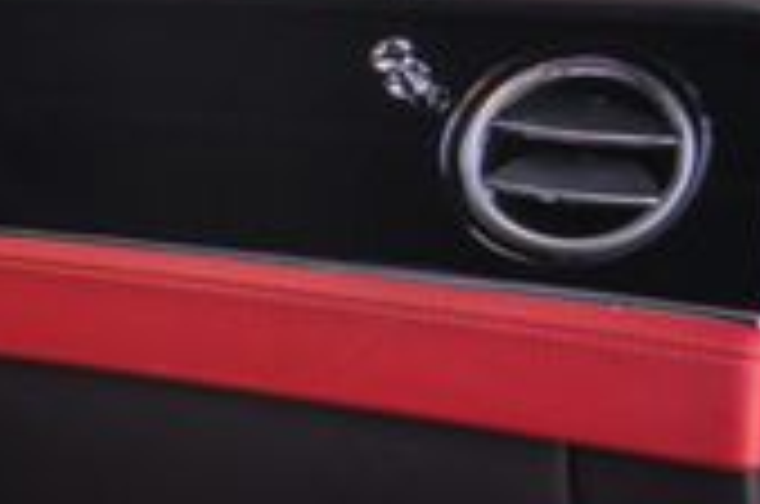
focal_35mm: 91
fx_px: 1917
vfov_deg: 14.9
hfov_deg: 18.3
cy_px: 99
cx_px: -553
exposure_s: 1/60
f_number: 5
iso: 640
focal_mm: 24
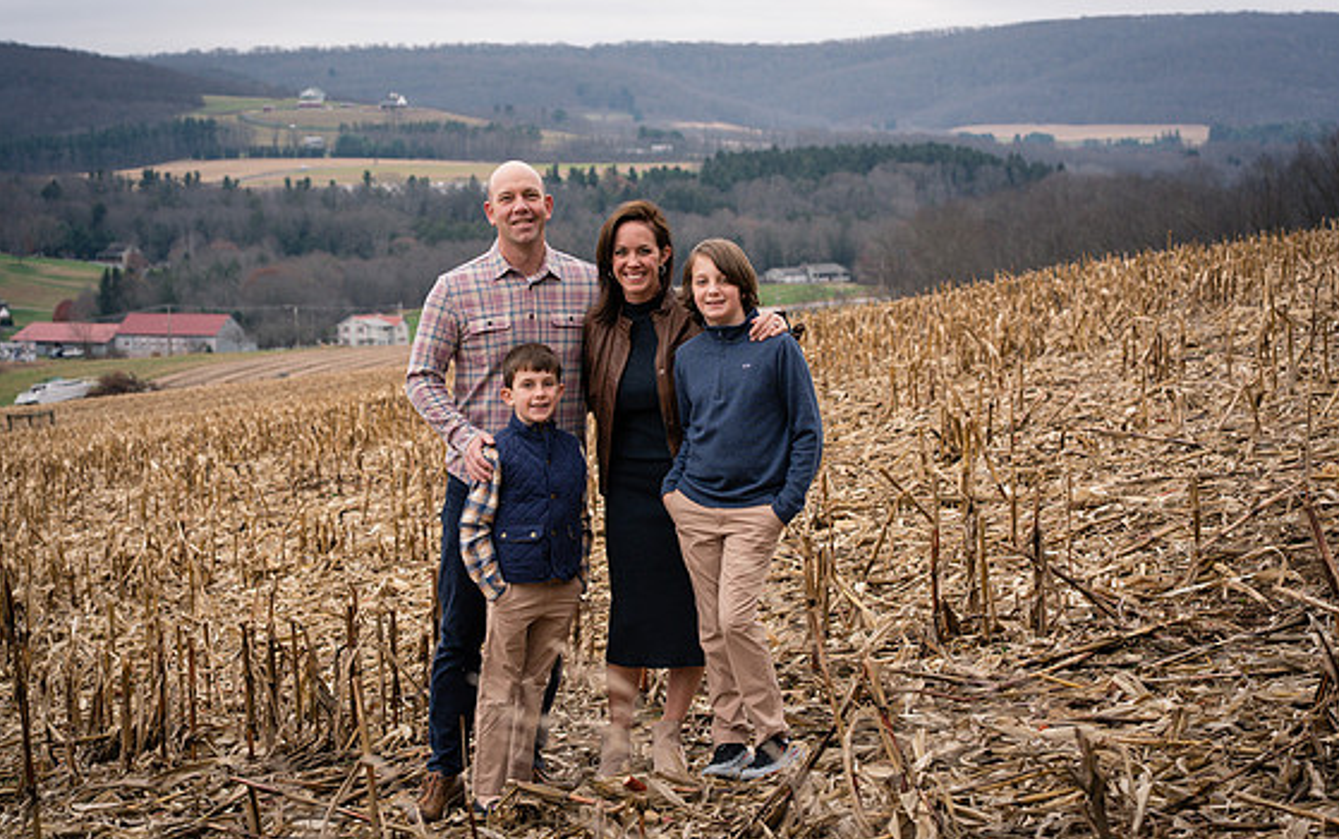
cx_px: 687
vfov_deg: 13.4
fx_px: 3578
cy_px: 423
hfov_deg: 21.2
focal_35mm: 98
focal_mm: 85
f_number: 6.3
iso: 320
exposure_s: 1/250
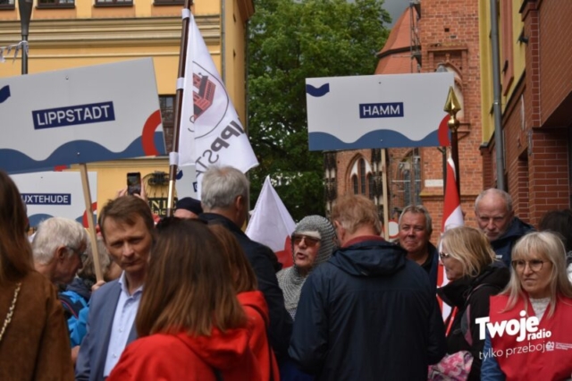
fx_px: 1310
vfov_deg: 16.5
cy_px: 190
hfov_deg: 24.6
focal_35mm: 82
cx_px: 286
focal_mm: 55
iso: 400
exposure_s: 1/1000
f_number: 5.6
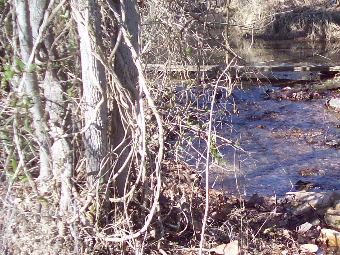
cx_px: 319
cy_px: 154
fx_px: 707
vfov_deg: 20.4
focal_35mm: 72
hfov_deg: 26.0
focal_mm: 6
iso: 80
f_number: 2.7
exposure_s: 1/343
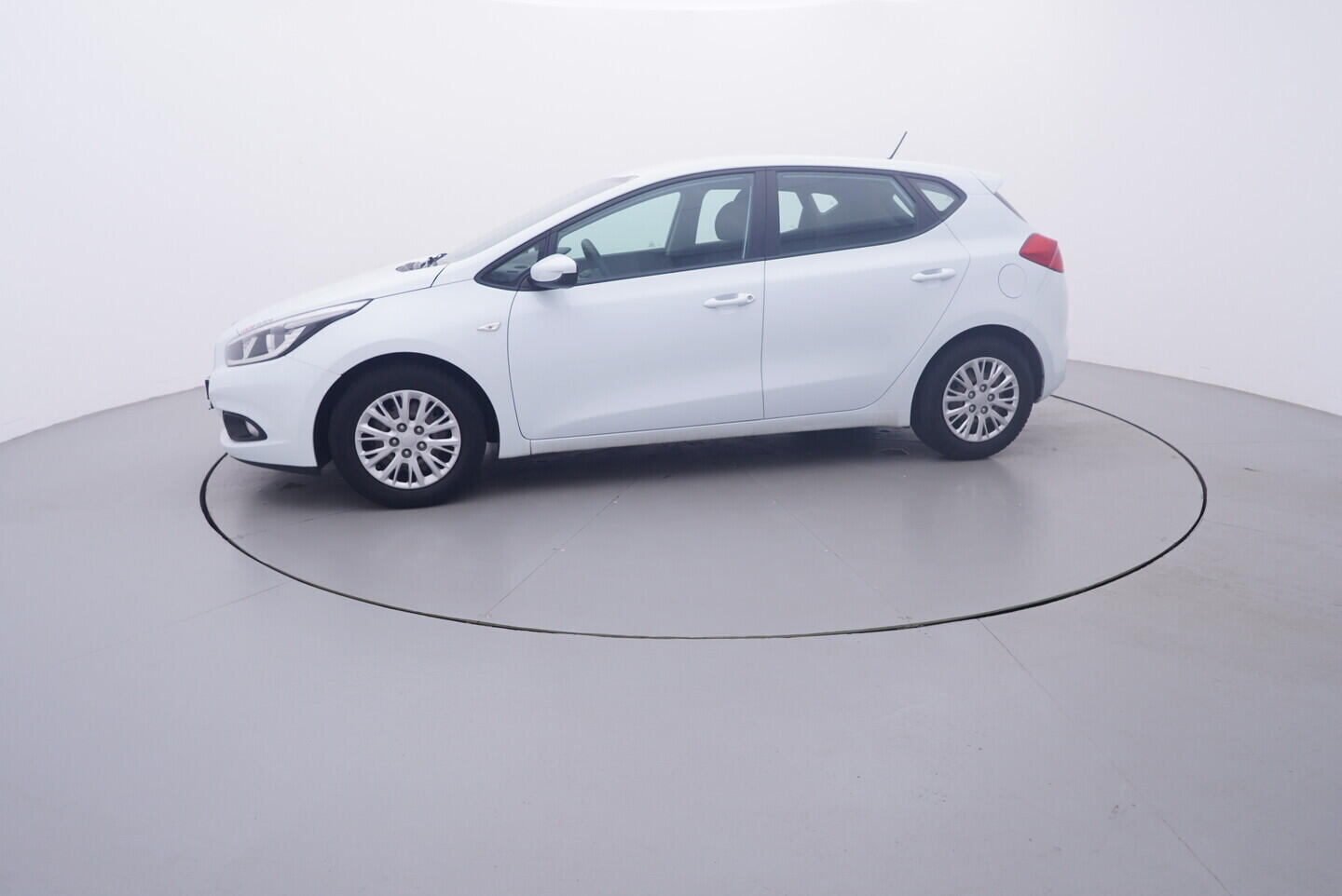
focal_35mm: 22
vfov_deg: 56.2
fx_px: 839
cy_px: 448
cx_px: 671
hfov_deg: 77.3
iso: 200
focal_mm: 15
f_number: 5
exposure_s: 1/80
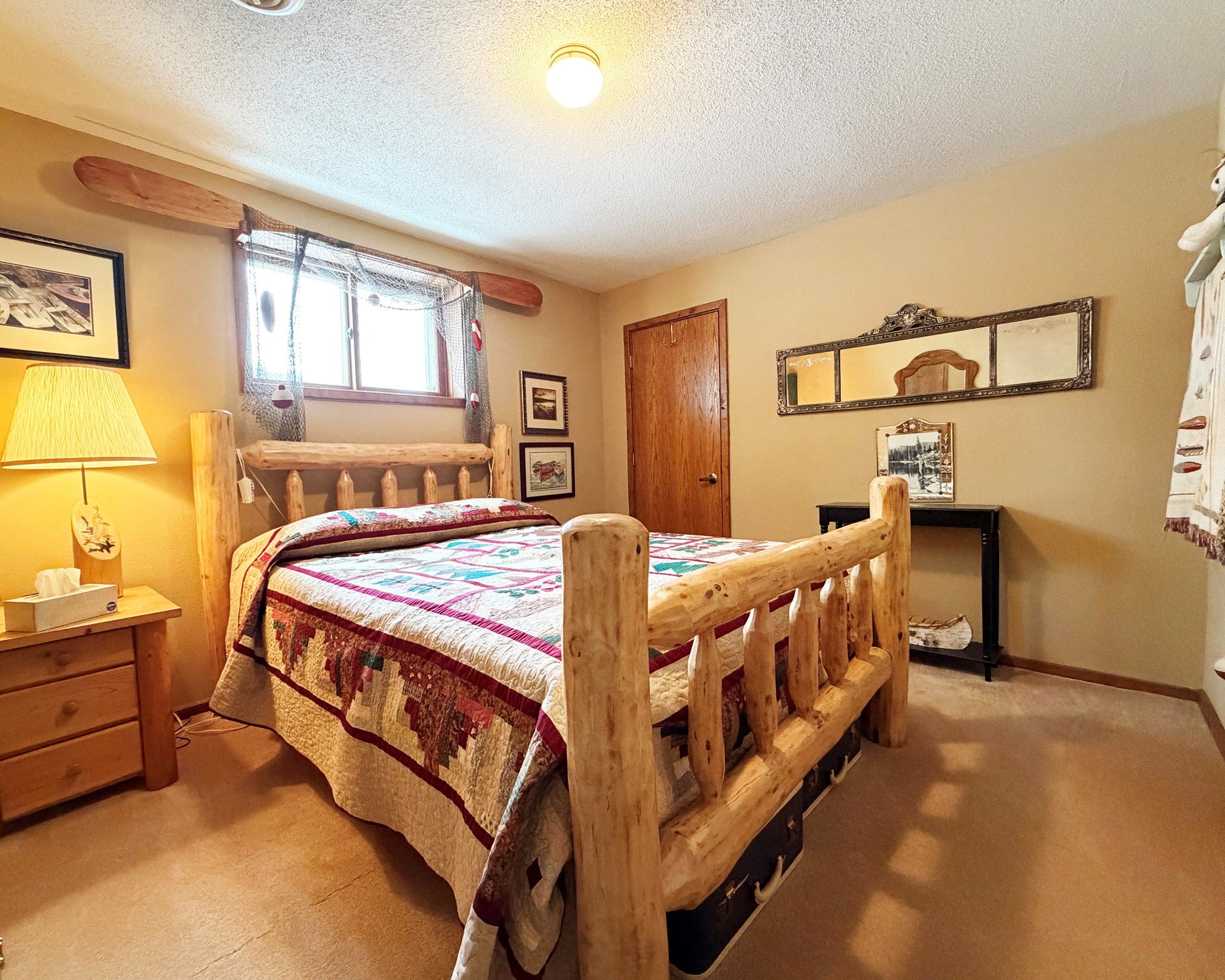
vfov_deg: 84.0
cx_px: 607
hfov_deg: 96.8
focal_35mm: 15
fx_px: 544
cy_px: 490
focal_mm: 2.22
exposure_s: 1/60
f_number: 2.2
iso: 640
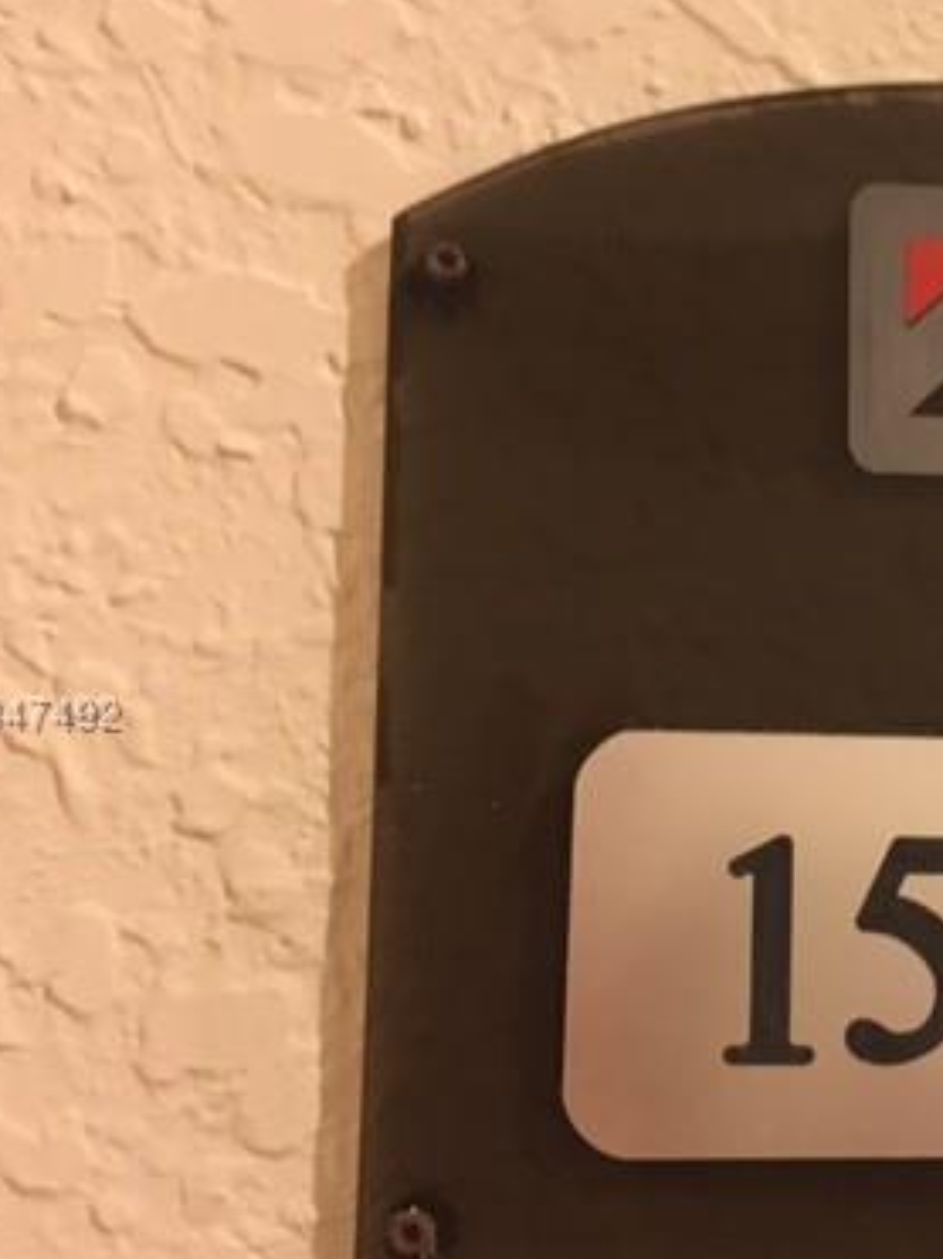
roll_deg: -0.1
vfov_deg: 38.1
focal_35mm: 50
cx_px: 980
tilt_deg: +7.5
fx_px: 1817
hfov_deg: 27.2
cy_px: 716
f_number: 2.2
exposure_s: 1/4
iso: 125
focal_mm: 4.15
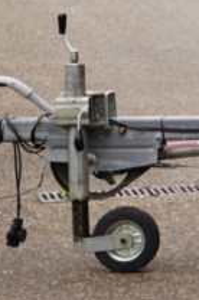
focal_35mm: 288
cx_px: 596
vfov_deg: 7.1
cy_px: -133
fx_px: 2396
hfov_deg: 4.6
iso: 100
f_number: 7.1
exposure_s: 1/100
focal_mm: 58
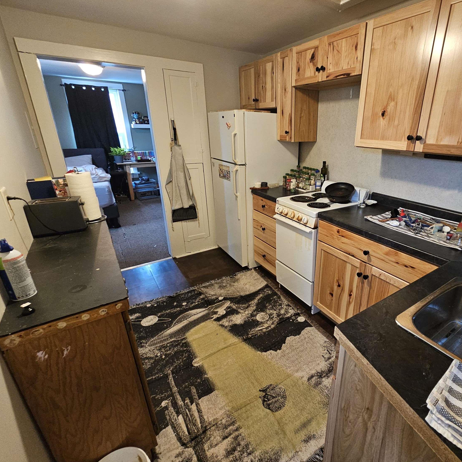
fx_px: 242
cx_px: 290
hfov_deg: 85.6
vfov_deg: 87.4
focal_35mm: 16
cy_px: 226
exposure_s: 1/24
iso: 640
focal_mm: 2.2
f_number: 2.2
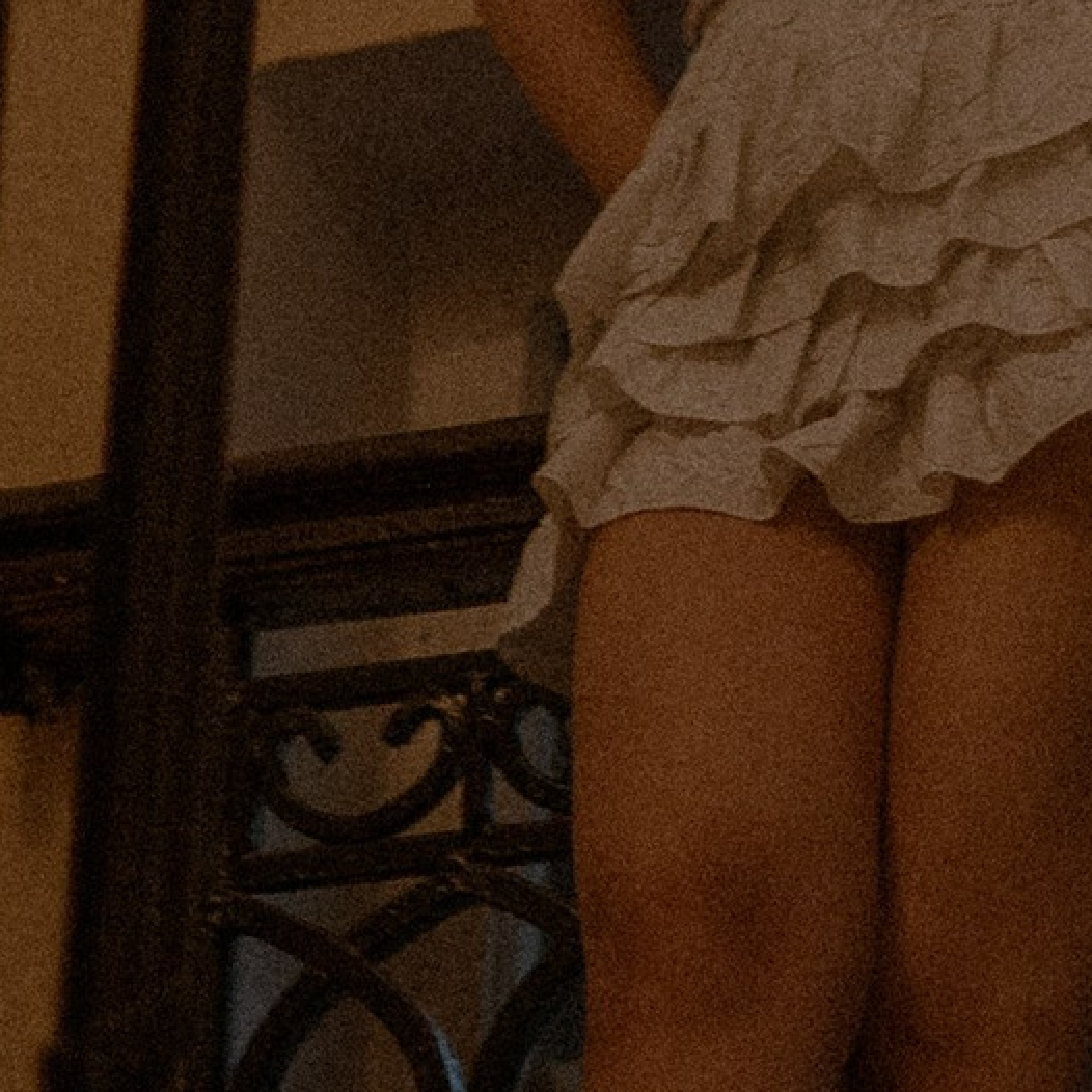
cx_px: 843
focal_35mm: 217
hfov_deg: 8.1
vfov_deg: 7.5
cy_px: -1538
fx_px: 7745
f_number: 1.4
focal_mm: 35
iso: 500
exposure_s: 1/125
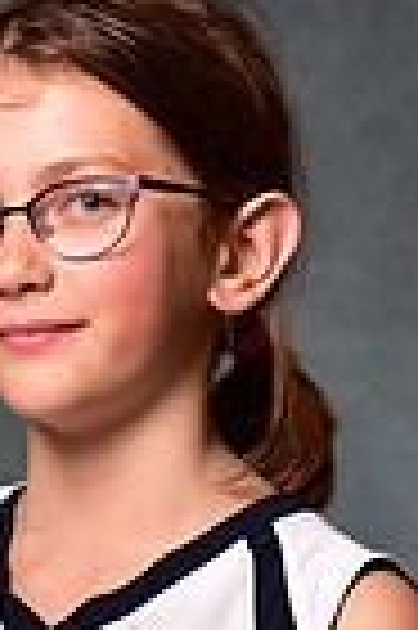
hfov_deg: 4.7
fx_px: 5063
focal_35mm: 290
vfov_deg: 7.1
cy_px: 788
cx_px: 106
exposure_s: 1/200
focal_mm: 70
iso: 100
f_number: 5
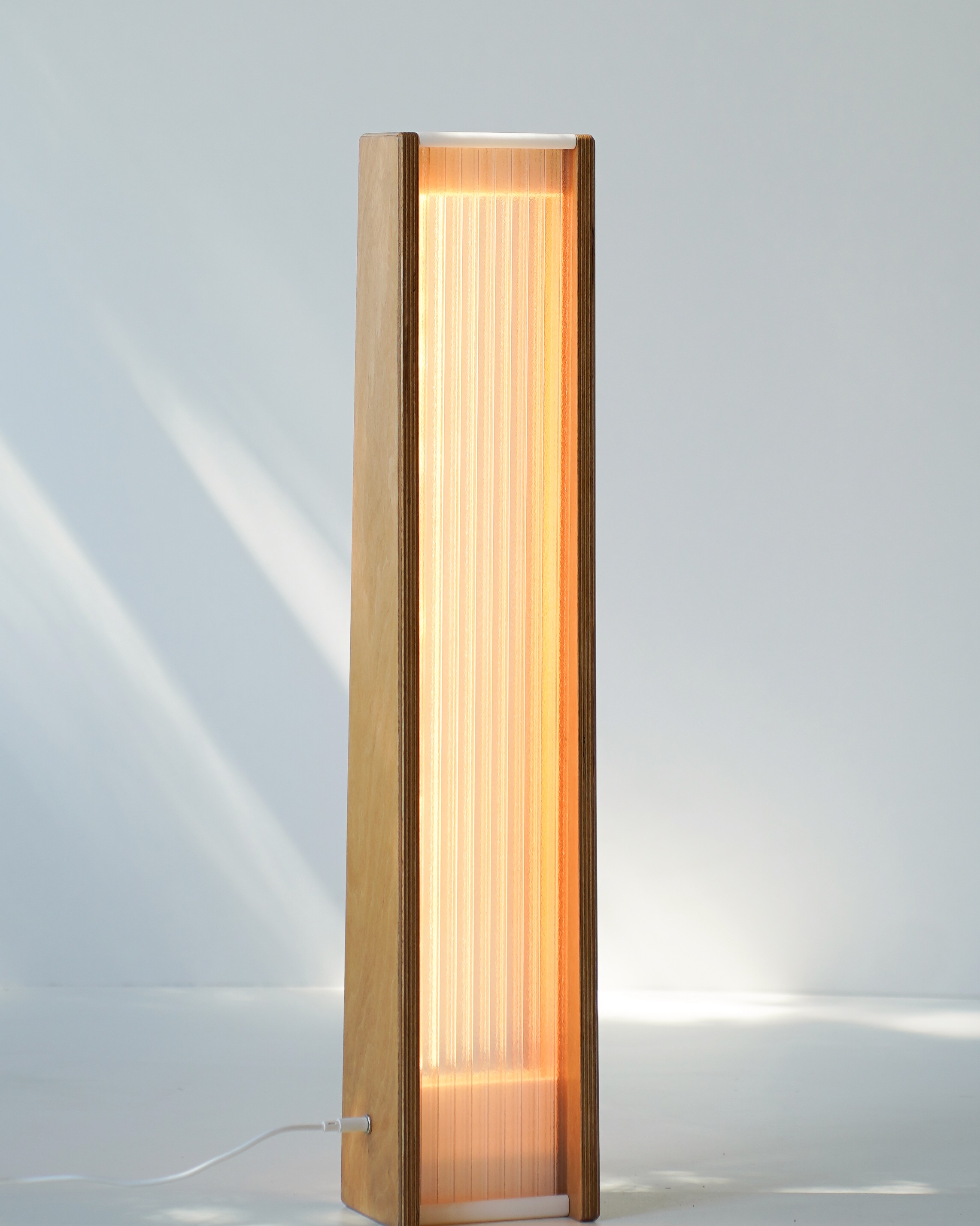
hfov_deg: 10.4
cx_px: 487
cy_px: 308
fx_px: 5366
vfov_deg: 13.0
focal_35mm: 148
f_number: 2.8
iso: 100
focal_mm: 75
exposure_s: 1/125
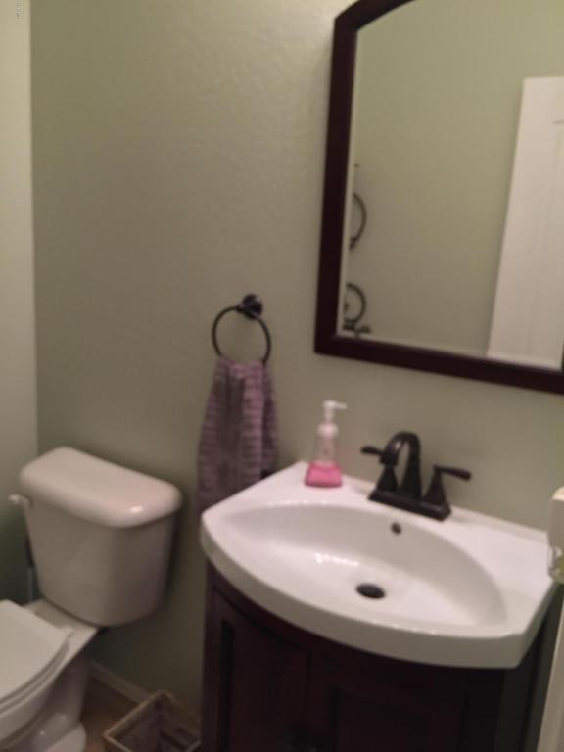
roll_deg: -3.0
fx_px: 630
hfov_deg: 48.2
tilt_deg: -12.5
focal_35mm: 29
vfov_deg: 61.7
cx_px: 282
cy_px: 376
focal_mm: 4.15
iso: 100
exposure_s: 1/30
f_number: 2.2
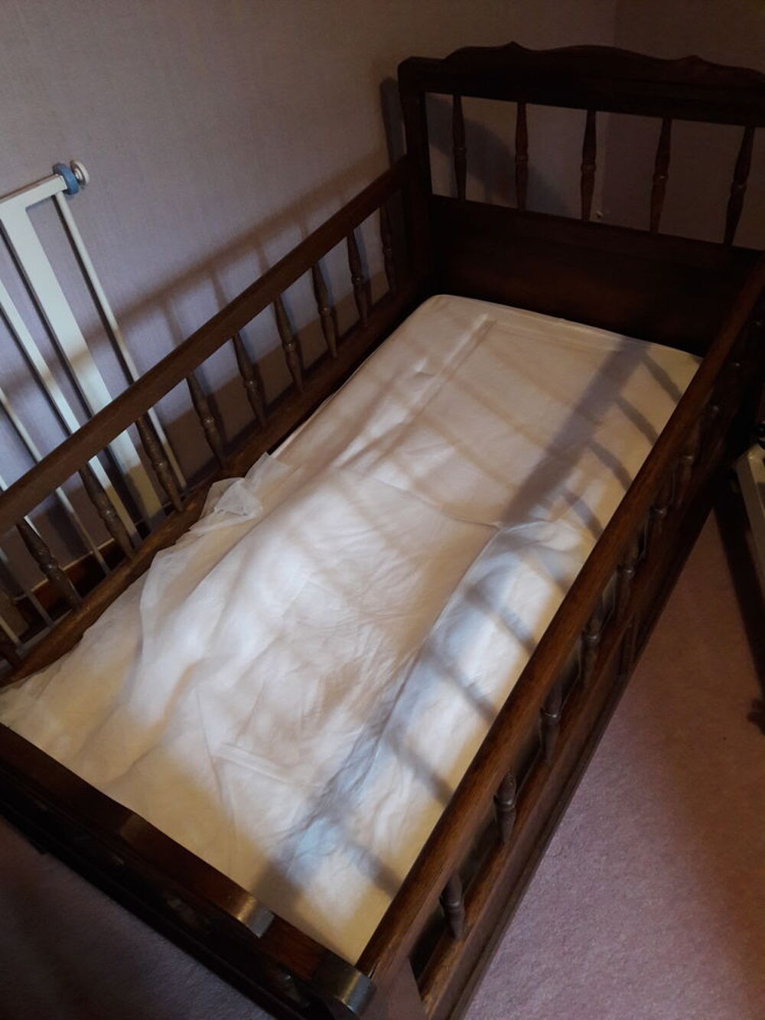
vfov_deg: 63.4
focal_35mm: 28
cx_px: 382
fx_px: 825
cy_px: 510
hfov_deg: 49.8
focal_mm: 3.7
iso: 160
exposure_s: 1/25
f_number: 1.9
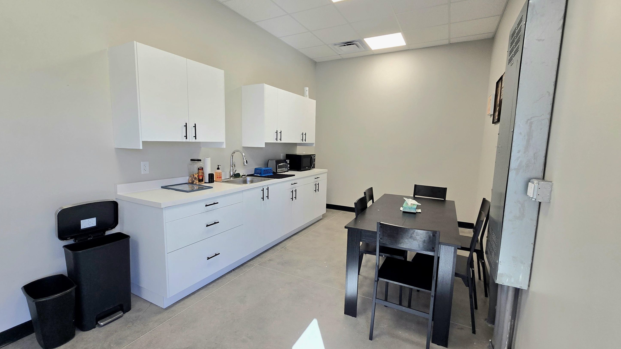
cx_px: 295
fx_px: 247
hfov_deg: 102.9
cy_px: 181
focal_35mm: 15
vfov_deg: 70.5
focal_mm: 2.2
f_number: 2.2
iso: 80
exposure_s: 1/120
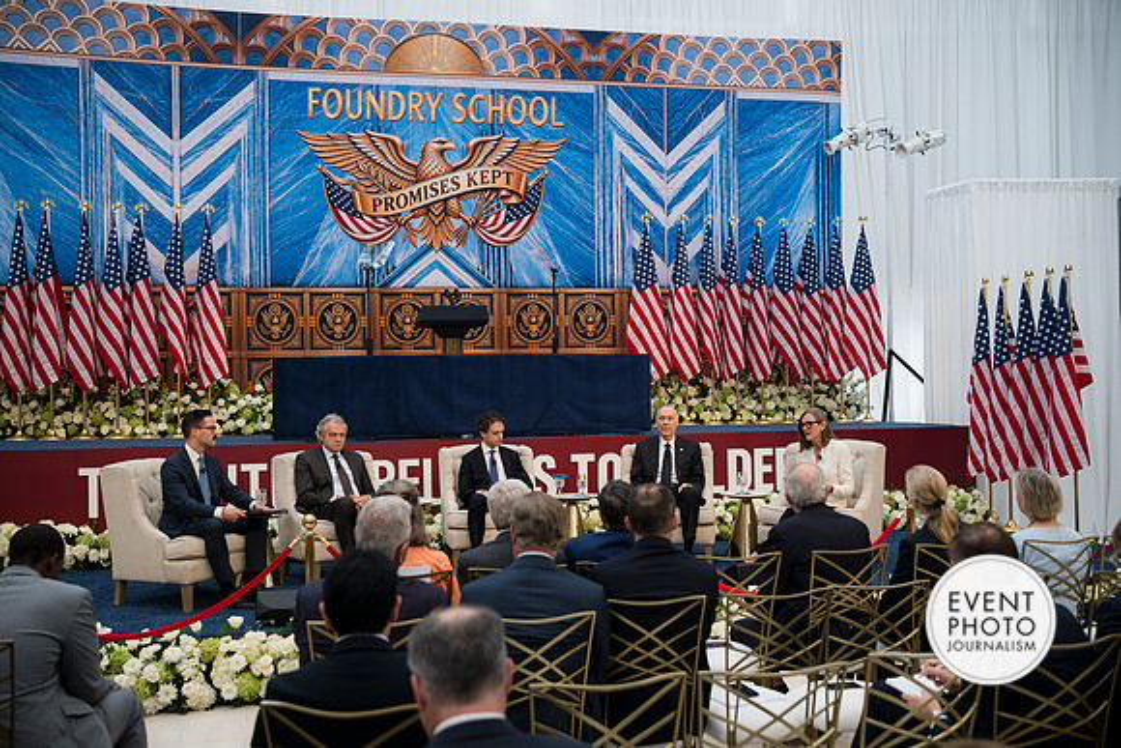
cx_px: 560
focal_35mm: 35
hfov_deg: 54.4
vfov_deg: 37.9
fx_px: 1090
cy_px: 374
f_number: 2.8
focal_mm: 35
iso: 200
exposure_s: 1/320
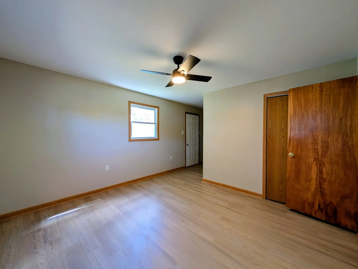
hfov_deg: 110.5
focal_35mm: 12
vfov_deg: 94.6
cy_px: 134
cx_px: 179
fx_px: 124
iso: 54
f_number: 1.7
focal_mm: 2.02
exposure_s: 1/50.3
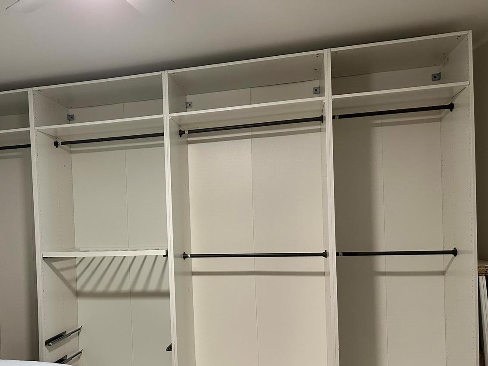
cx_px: 145
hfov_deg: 52.4
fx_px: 479
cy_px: 233
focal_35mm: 34
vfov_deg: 41.4
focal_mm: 6.86
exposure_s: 1/60
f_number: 1.78
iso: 500
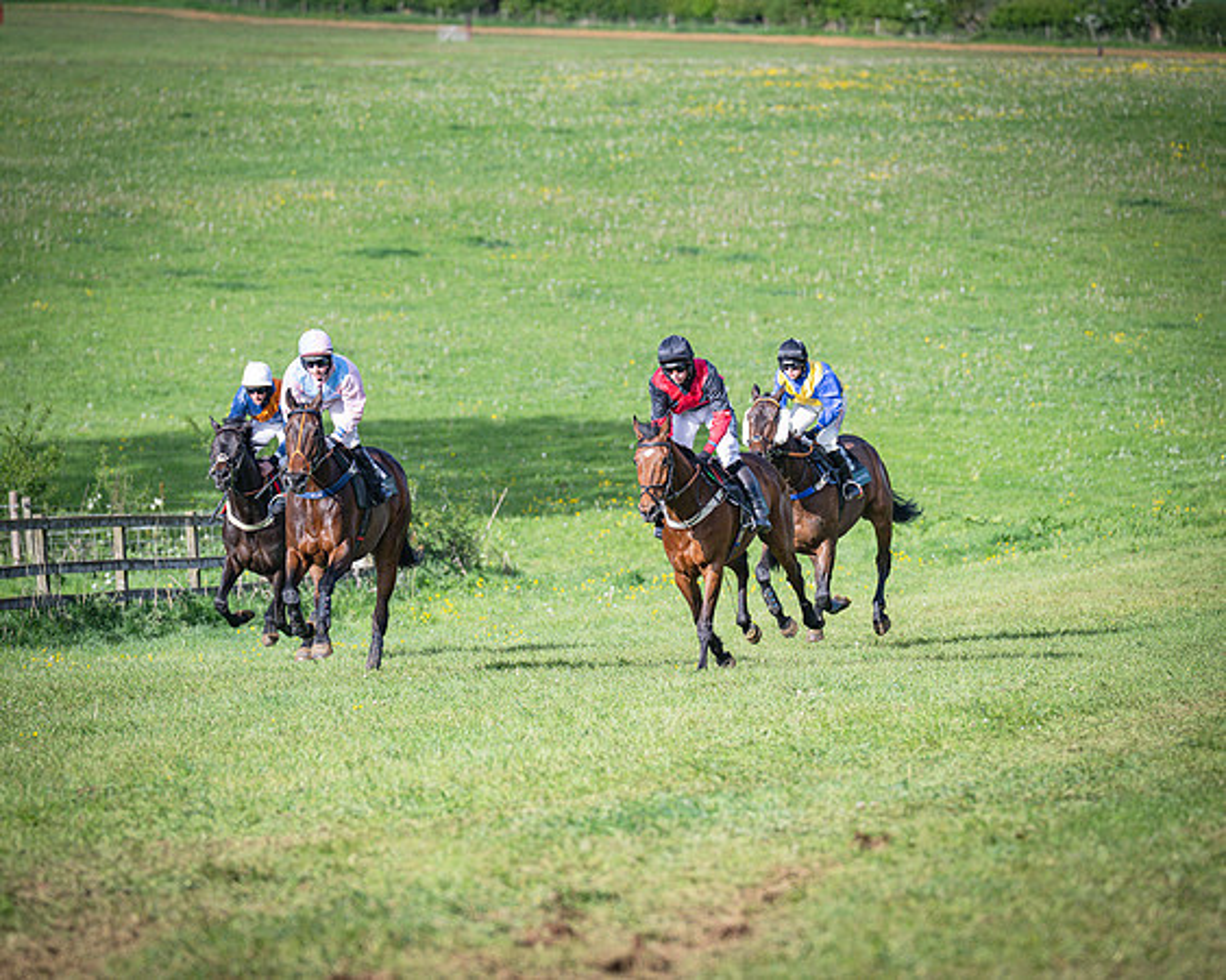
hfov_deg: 8.6
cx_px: 613
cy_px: 490
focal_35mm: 225
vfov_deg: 6.9
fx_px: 8170
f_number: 4
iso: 400
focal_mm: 200
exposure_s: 1/3200
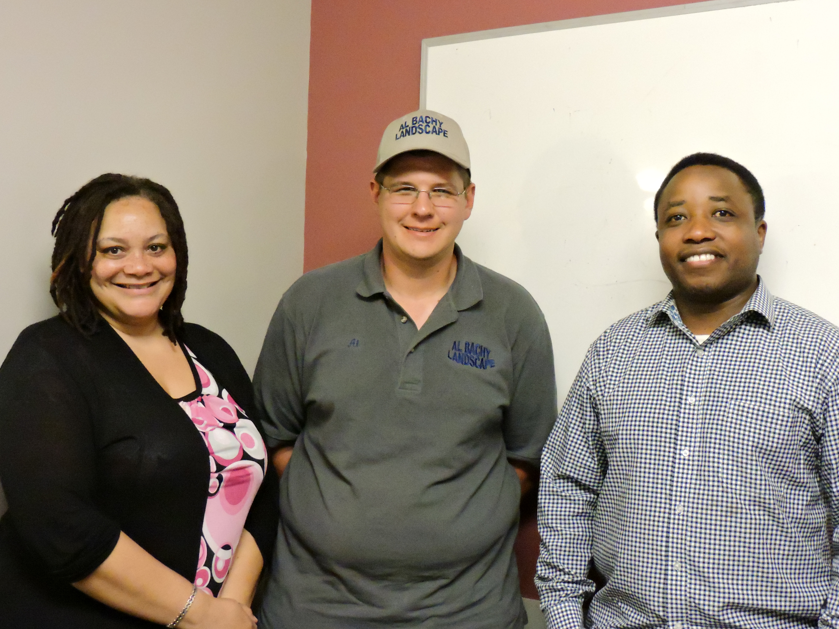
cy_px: 314
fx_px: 1139
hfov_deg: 40.4
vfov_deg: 30.9
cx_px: 420
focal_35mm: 47
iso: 3200
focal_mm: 8.4
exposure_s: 1/60
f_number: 3.5
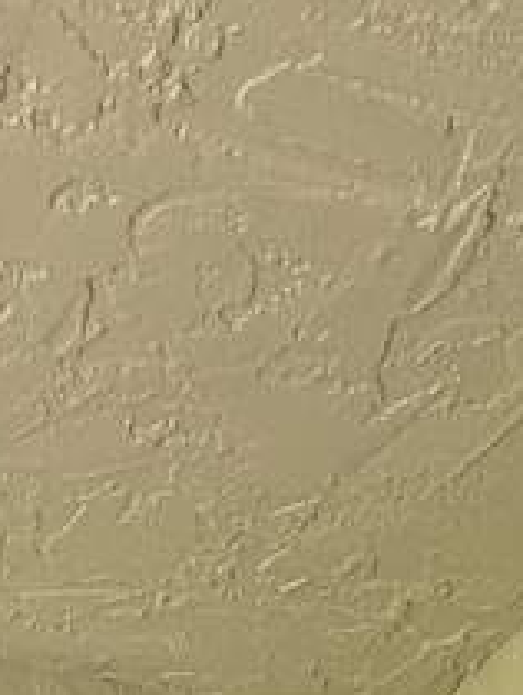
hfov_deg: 20.7
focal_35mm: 71
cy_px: 1602
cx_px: 328
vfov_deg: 15.9
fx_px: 1427
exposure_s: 1/167
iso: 64
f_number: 2.2
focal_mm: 2.22
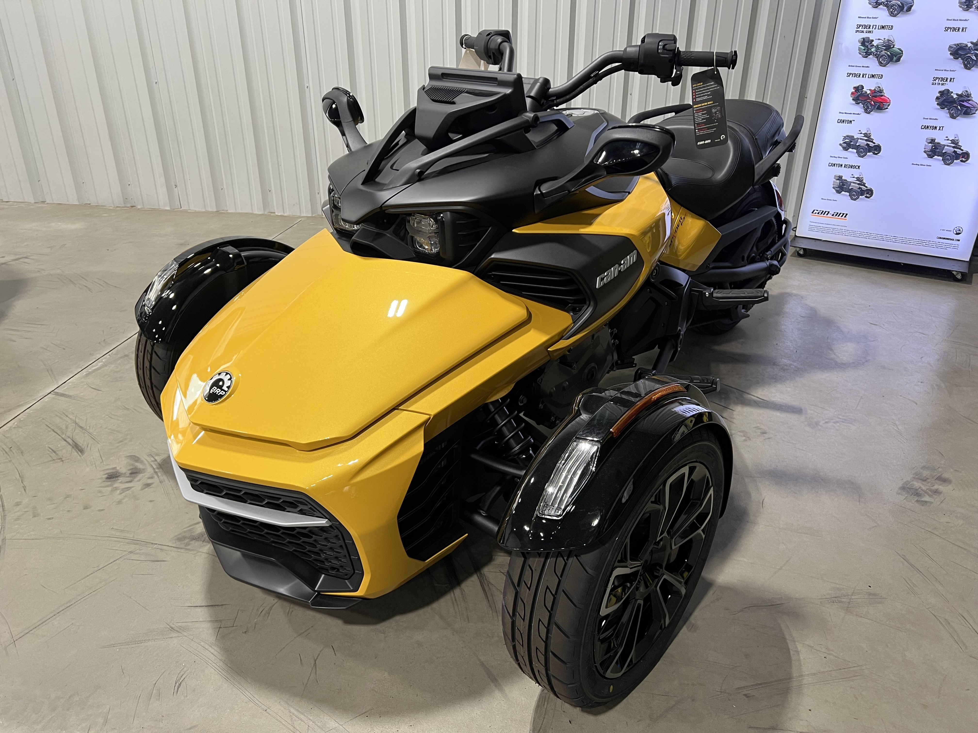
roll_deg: -0.1
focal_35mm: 26
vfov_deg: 53.1
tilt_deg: -25.9
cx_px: 489
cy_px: 366
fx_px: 735
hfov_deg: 67.3
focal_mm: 5.7
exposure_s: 1/60
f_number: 1.5
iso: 80
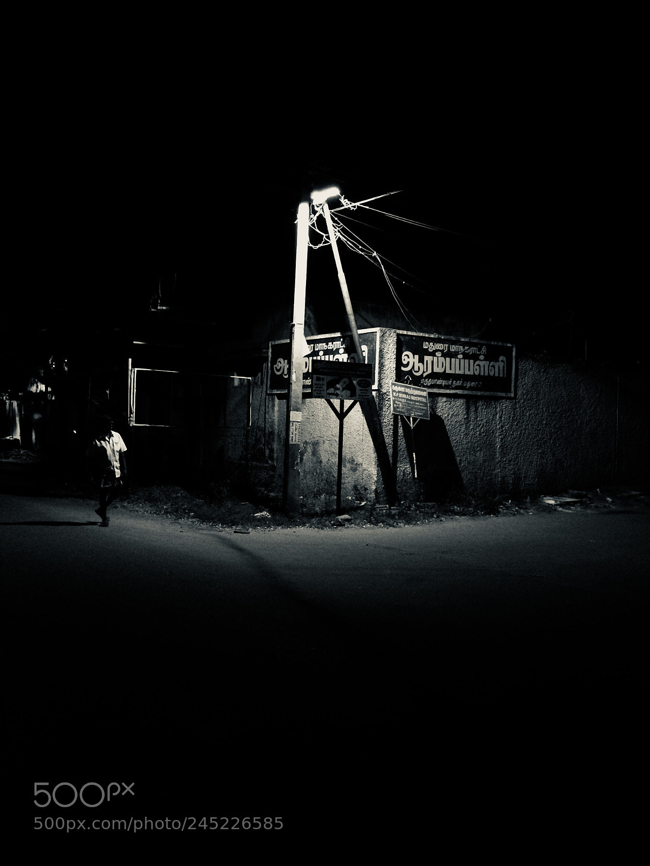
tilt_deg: -1.6
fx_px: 726
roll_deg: -1.1
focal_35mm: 29
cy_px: 433
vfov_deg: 61.7
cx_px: 325
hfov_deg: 48.2
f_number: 2.2
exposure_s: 1/20
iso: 320
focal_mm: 4.15
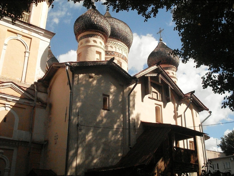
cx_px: 117
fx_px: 257
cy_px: 88
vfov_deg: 37.7
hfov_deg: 49.0
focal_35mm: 38
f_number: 8.4
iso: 400
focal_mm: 6.3
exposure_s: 1/1000
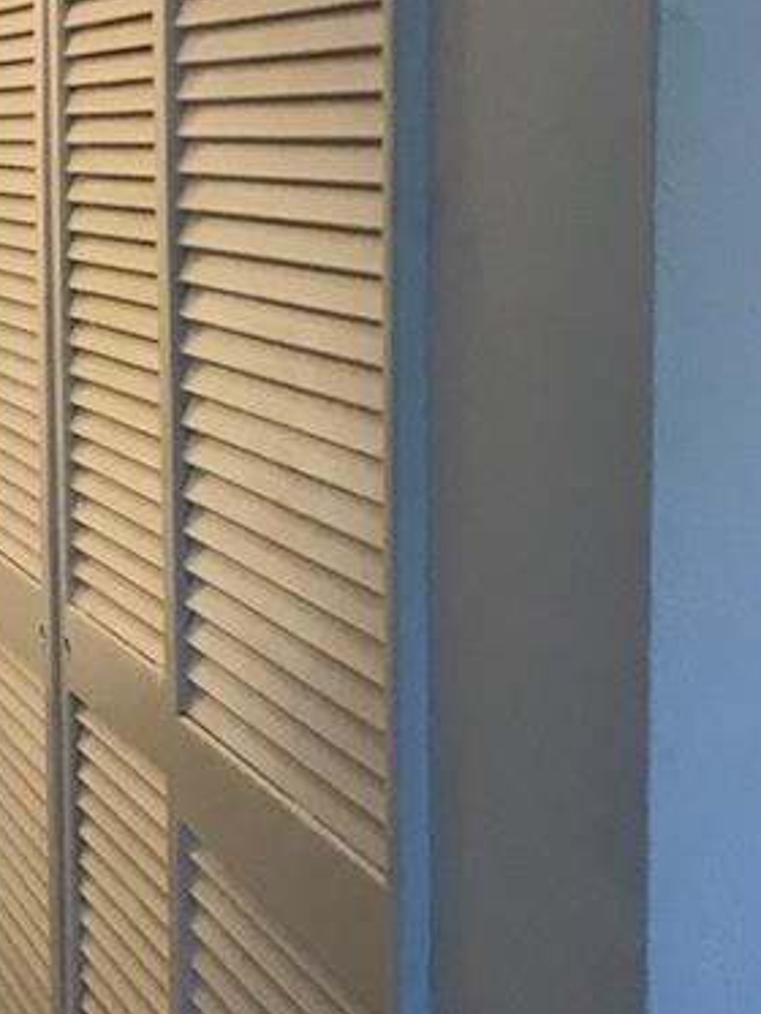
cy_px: 226
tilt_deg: -1.5
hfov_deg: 15.1
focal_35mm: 90
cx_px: -424
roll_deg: -0.1
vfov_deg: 21.5
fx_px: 2637
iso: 32
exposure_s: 1/30
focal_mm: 3.99
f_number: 1.8
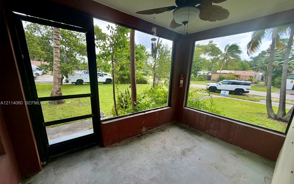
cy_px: 103
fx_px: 120
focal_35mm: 15
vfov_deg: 74.5
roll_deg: -2.5
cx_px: 148
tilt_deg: -16.4
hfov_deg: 101.5
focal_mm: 2.22
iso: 40
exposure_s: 1/227
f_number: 2.2
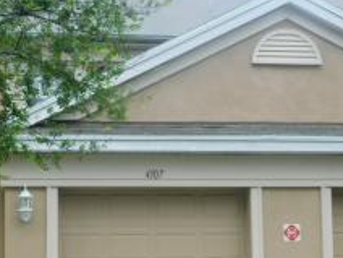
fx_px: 842
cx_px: 118
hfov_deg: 22.9
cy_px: 198
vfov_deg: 17.3
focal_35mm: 85
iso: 125
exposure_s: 1/125
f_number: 3.7
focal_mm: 8
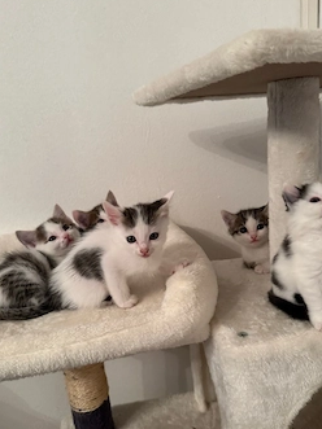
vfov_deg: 61.6
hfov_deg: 48.1
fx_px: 360
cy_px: 229
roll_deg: +3.6
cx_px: 177
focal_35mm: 29
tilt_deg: -12.0
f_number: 1.78
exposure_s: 1/50
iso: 400
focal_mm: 6.76
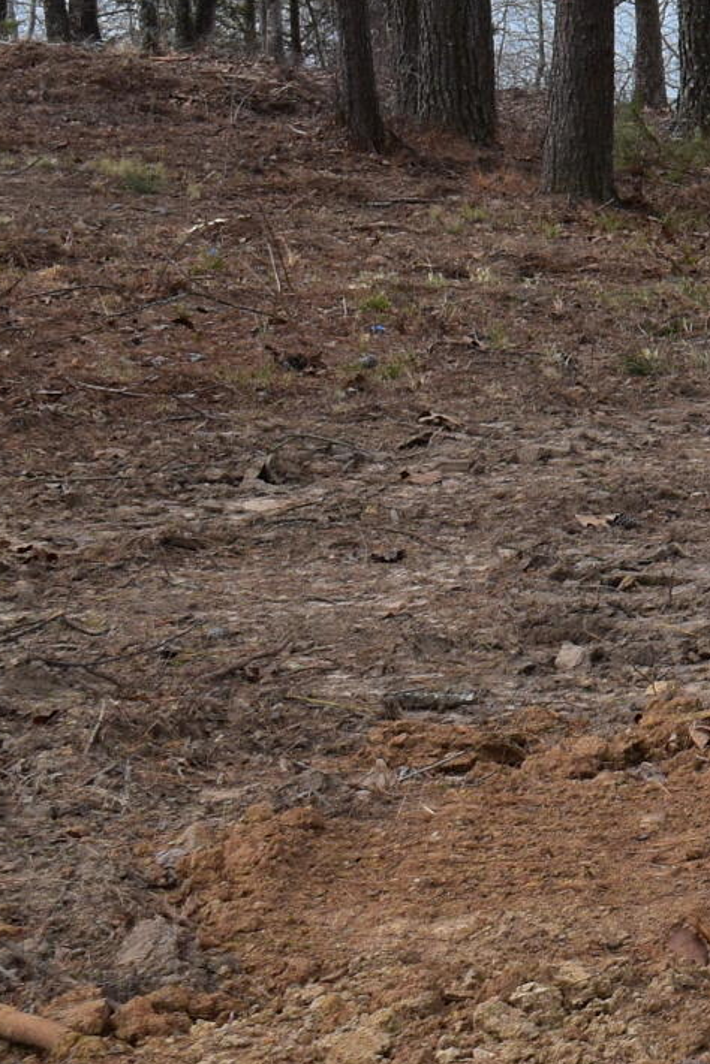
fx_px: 5801
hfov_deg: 6.4
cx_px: 2199
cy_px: 30
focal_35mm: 196
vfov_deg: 10.4
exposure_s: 1/200
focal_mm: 31
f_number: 10
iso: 400
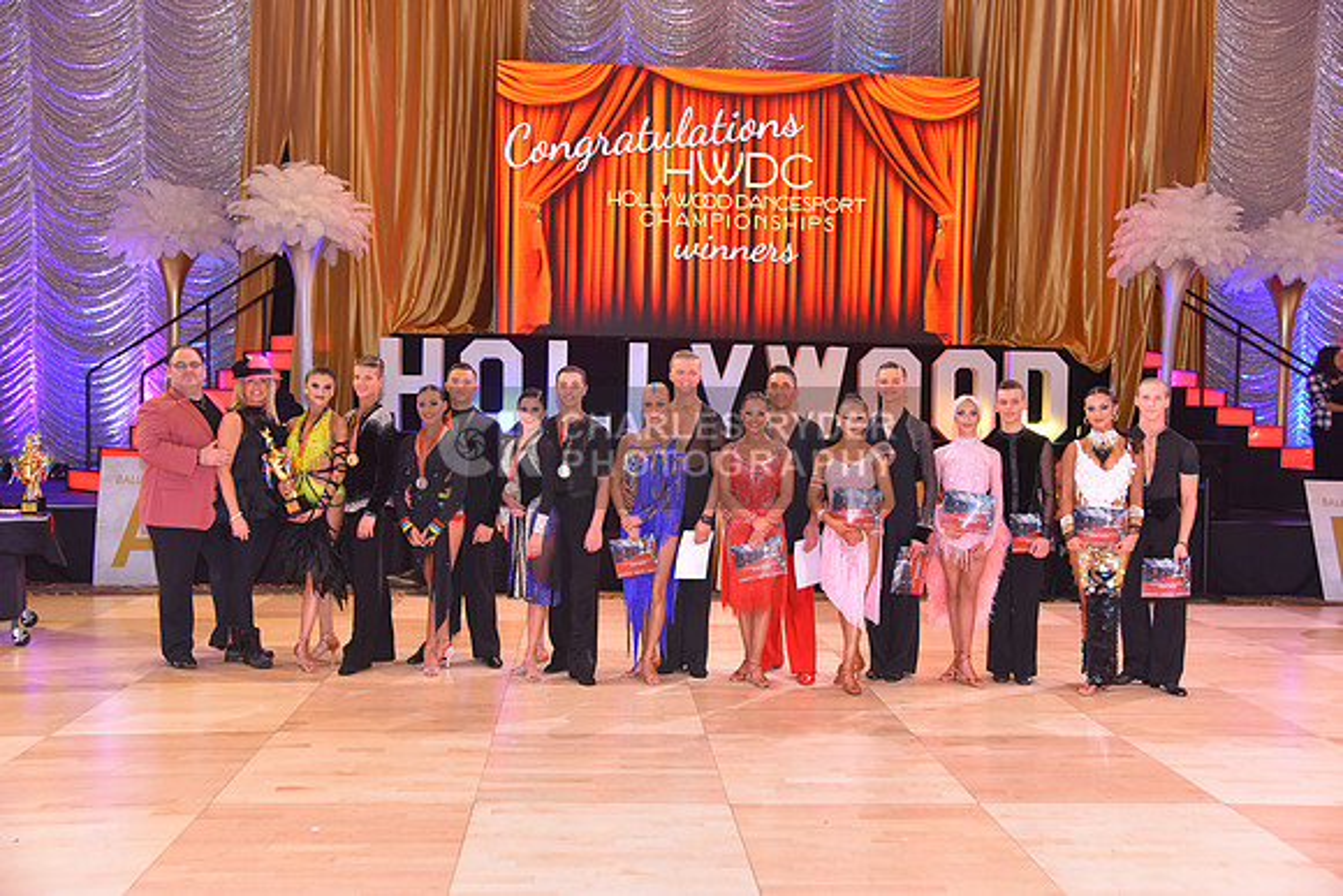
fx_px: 1269
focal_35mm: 34
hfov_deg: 55.8
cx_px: 672
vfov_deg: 38.9
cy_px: 448
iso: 2000
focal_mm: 34
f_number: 4
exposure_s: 1/250
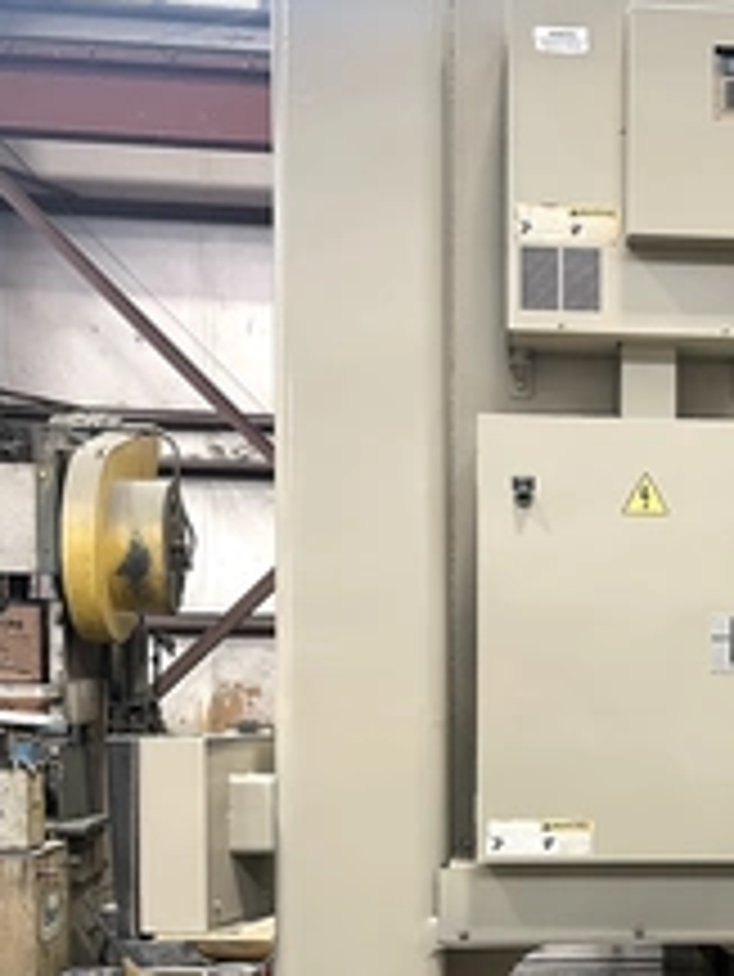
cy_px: 733
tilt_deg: -2.5
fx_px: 1356
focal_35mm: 48
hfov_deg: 29.1
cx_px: 657
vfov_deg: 38.6
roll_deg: -0.4
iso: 320
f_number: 1.5
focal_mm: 5.7
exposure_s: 1/60
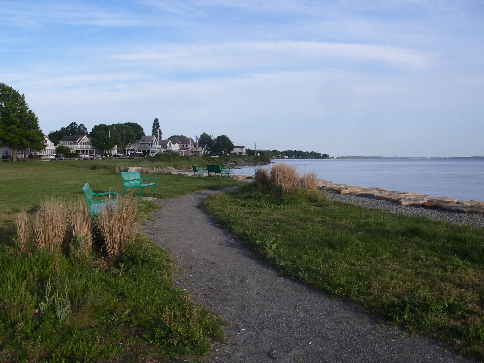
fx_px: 531
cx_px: 242
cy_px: 182
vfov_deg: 37.7
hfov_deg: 49.0
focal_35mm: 38
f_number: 6.6
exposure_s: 1/160
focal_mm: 6.3
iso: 80
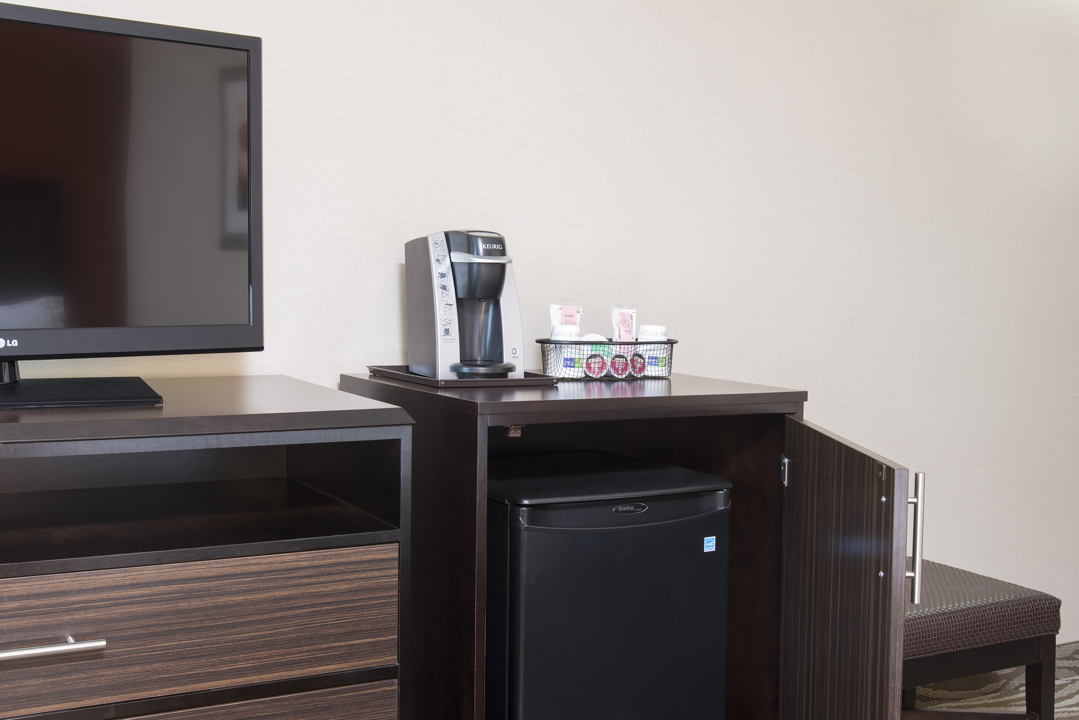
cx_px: 540
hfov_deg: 44.5
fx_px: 1319
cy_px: 360
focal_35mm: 44
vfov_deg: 30.5
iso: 100
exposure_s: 5
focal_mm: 44
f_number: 10
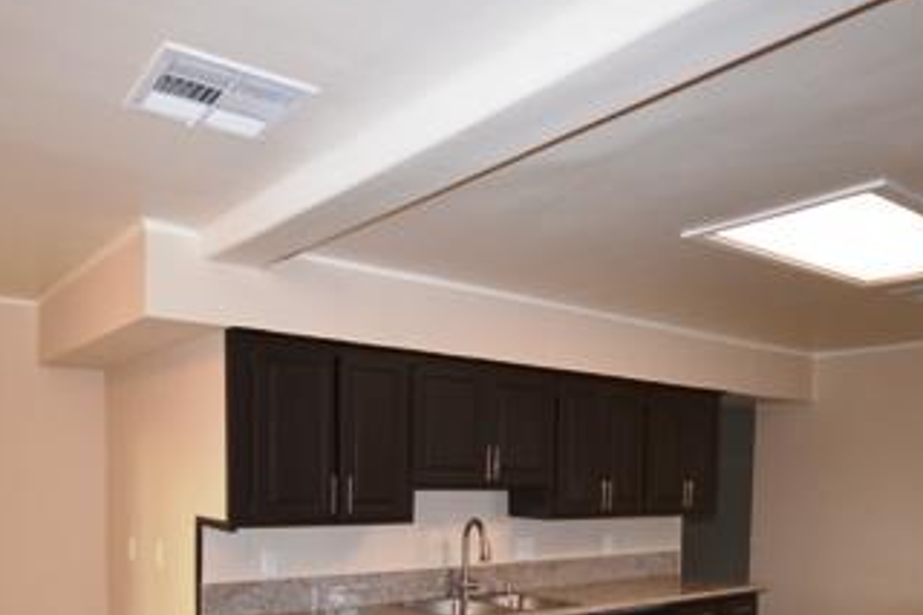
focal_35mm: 30
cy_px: 528
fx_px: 769
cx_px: 404
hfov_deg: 61.7
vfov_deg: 40.9
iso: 400
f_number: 4
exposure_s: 1/80
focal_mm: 10
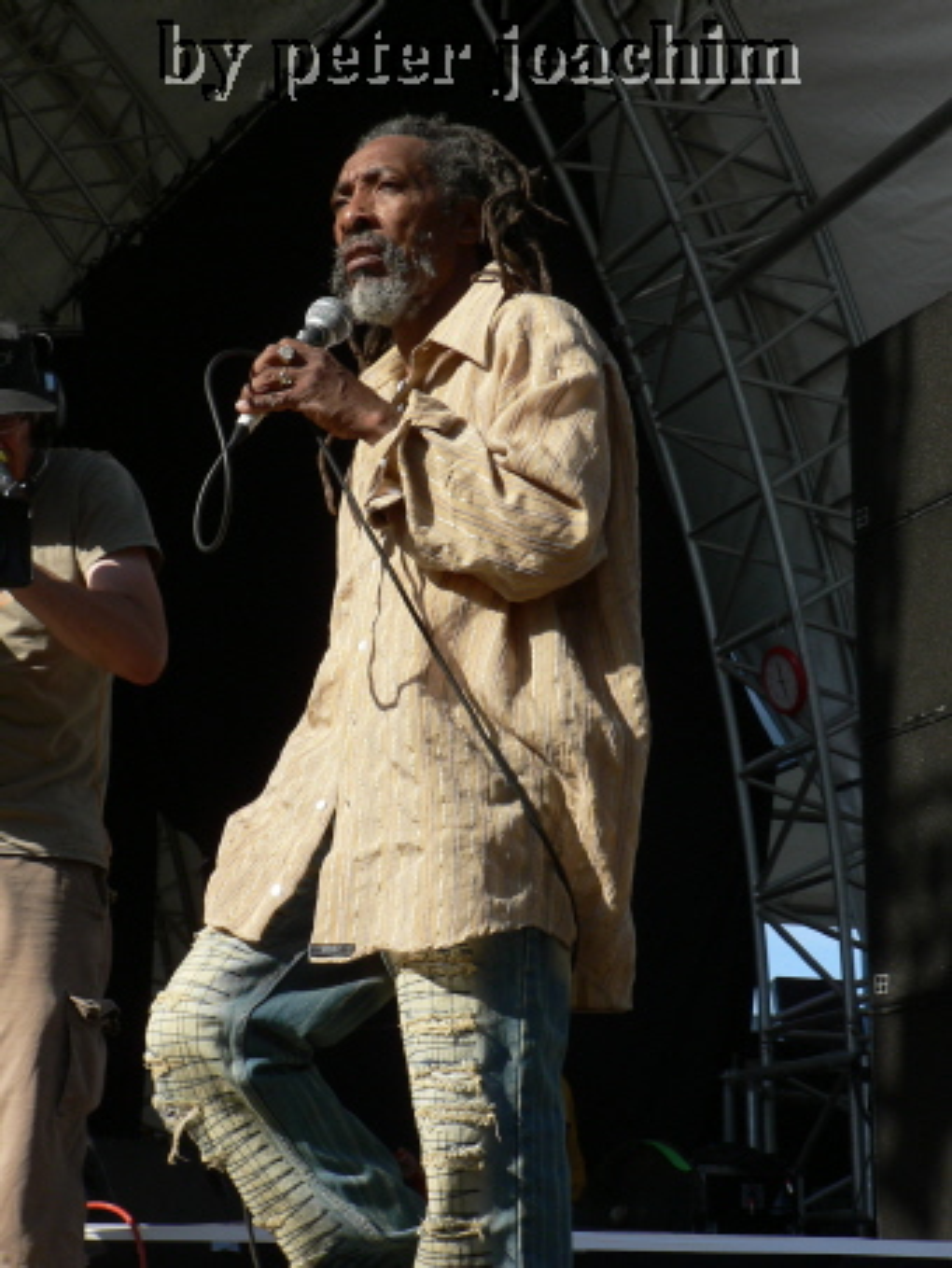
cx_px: 476
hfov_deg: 21.0
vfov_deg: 27.8
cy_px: 634
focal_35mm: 70
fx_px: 2566
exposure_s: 1/400
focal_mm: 12
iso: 64
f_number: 4.5
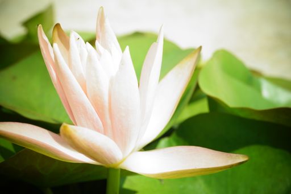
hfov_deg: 24.6
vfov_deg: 16.5
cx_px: 146
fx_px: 667
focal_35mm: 82
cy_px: 97
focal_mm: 55
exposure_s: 1/125
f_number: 9
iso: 100
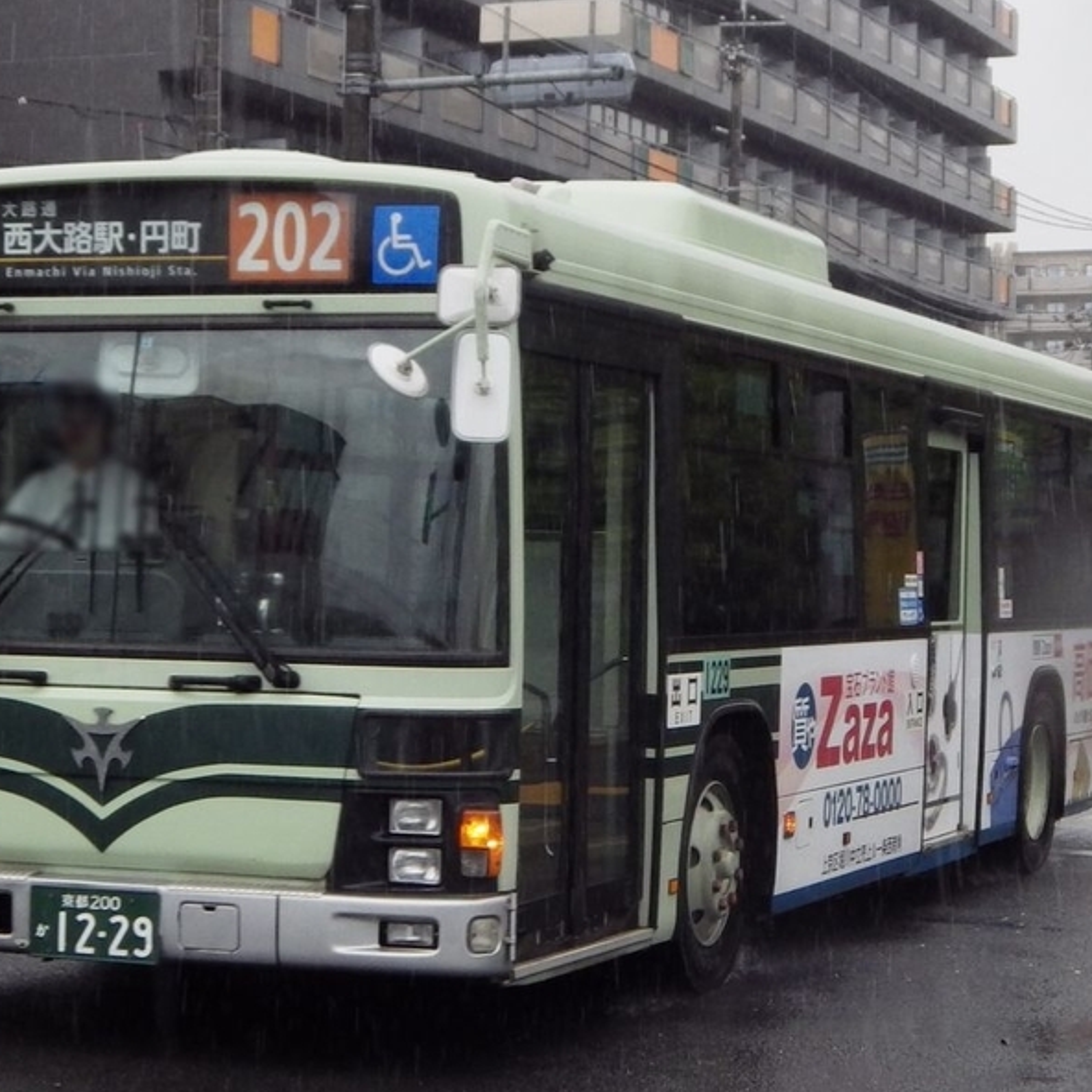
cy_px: 546
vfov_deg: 34.7
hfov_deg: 34.6
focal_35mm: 49
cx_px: 463
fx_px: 1749
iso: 200
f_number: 3.6
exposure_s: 1/320
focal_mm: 7.4
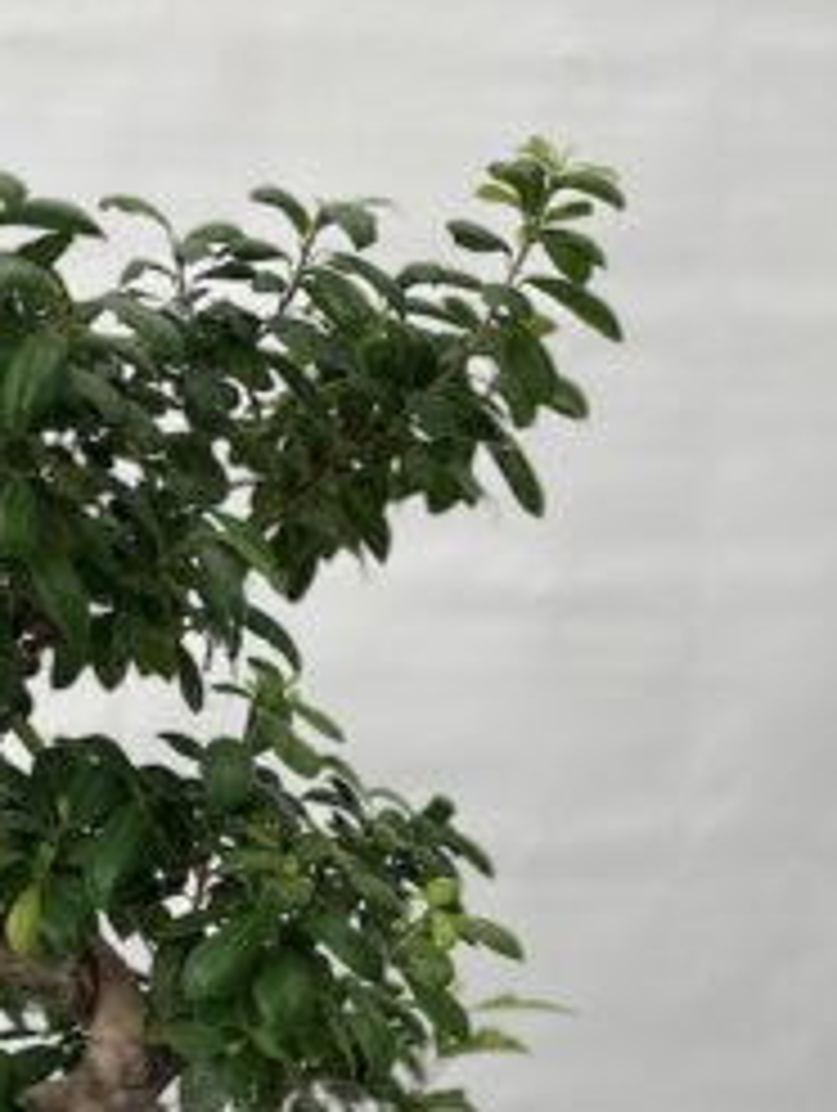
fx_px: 1801
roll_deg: -1.7
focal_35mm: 56
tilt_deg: -6.2
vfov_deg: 32.3
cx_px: 104
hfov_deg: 25.5
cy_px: 1033
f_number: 1.6
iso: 40
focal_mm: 4.2
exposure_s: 1/203
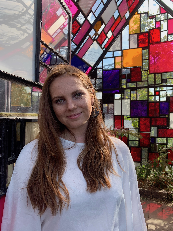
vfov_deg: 67.3
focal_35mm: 26
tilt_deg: +0.2
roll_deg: -0.7
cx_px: 86
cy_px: 116
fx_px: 173
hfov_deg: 53.1
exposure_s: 1/543
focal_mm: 4.25
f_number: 1.8
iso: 25
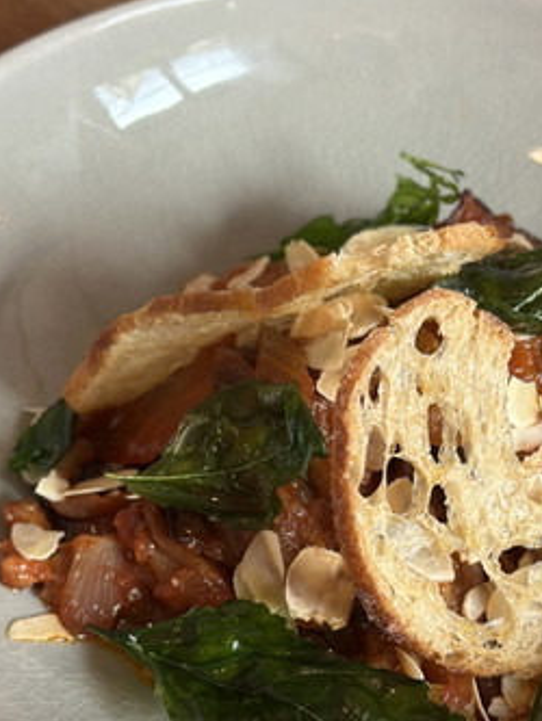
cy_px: 386
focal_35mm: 96
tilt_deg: -46.1
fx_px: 2003
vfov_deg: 20.4
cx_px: 434
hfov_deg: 15.3
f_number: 1.78
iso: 125
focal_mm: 6.86
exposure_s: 1/112
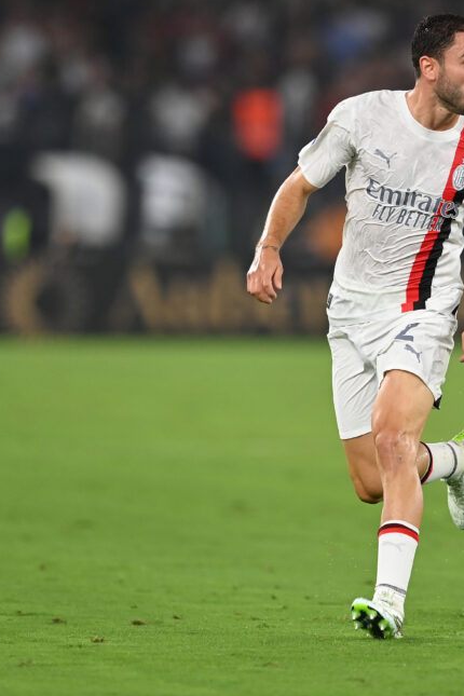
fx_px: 12276
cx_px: 414
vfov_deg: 3.2
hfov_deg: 2.2
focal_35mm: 635
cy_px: 340
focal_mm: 400
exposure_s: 1/2000
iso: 3200
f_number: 3.5
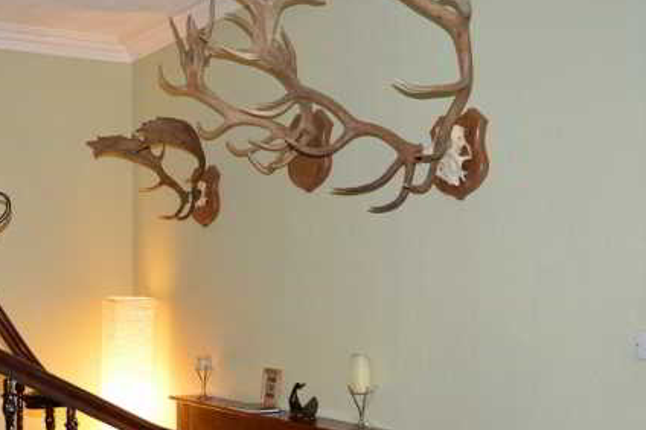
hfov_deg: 38.0
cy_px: 337
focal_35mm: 51
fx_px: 914
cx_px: 163
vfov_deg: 26.0
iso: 1000
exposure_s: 1/60
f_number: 3.5
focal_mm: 18
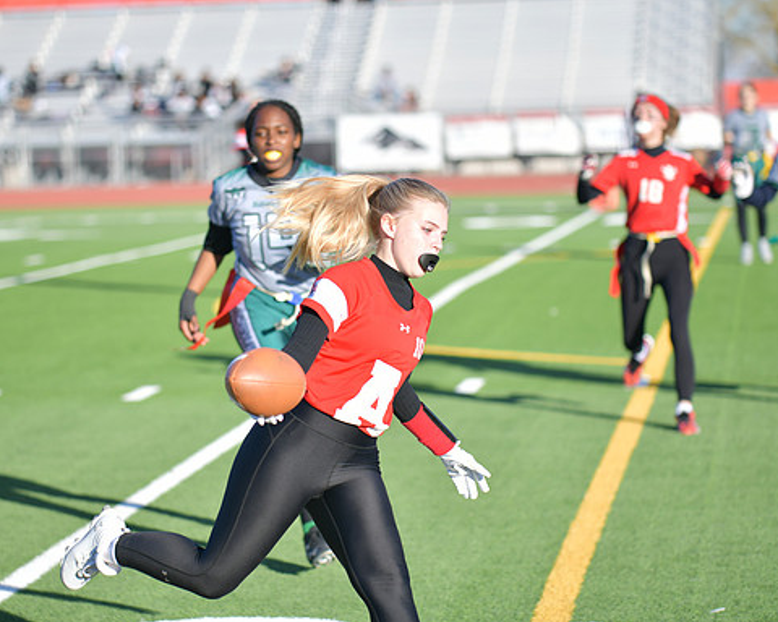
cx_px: 352
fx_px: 3132
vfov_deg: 11.4
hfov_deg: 14.2
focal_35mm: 136
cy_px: 312
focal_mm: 120
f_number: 2.8
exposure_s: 1/800
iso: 64
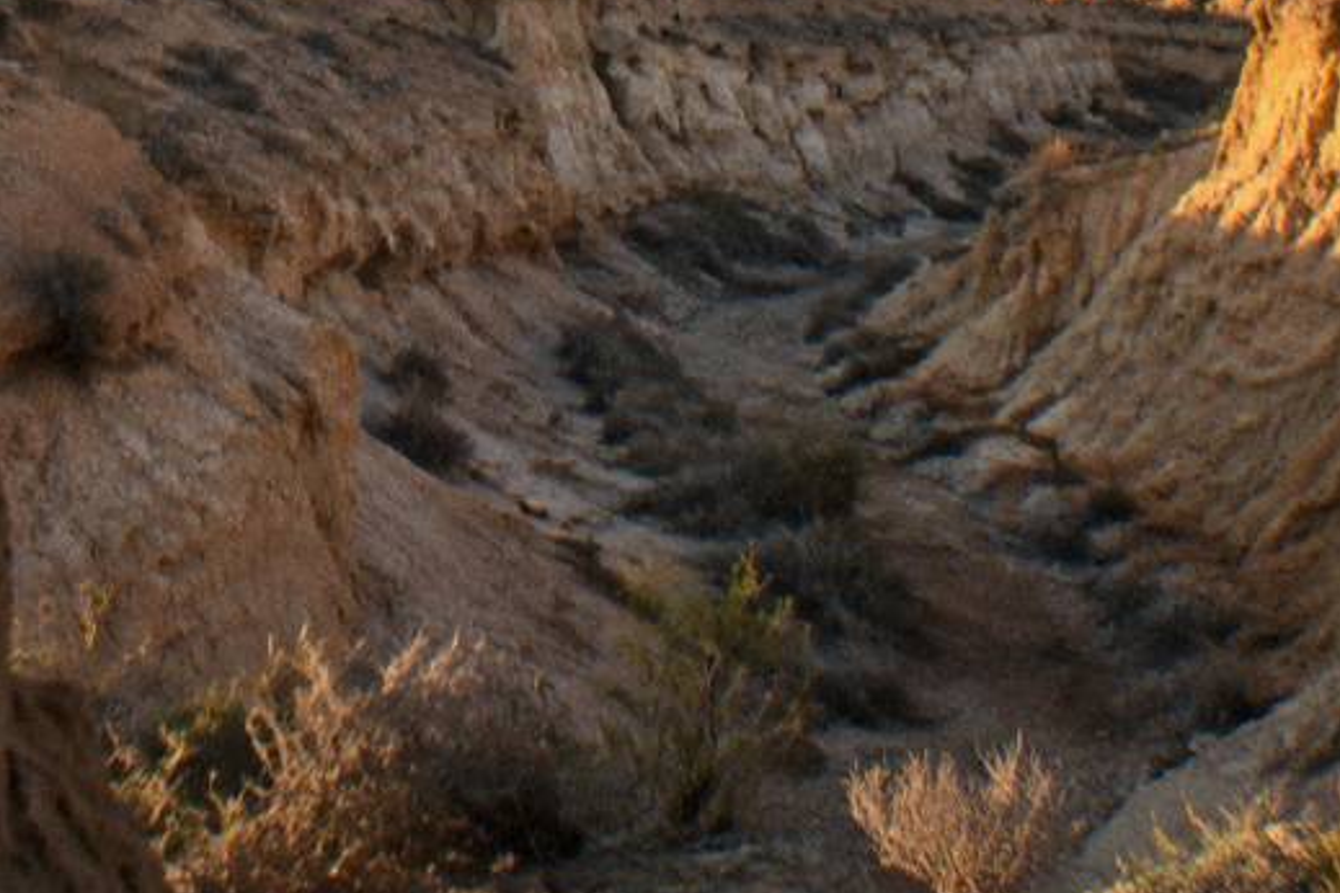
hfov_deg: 26.3
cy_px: 80
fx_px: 2866
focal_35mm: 77
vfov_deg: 17.4
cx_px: 793
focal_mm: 40
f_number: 7.1
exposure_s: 1/30
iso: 800
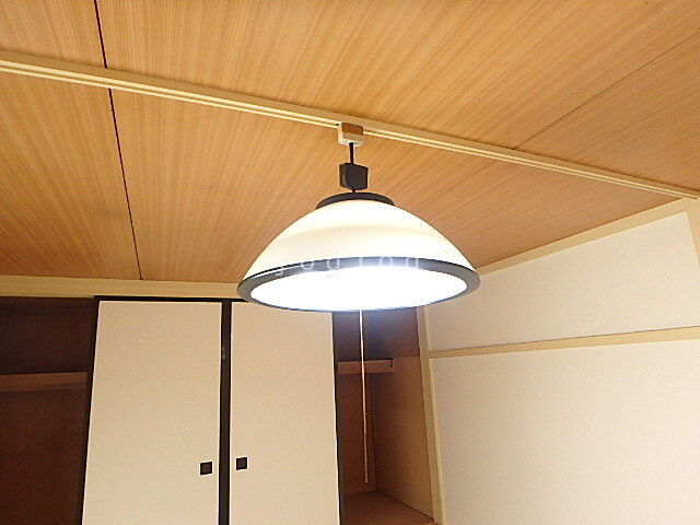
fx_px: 425
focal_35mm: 21
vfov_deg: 63.4
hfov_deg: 79.0
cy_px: 262
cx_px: 350
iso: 250
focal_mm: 3.7
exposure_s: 1/30
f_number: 3.5
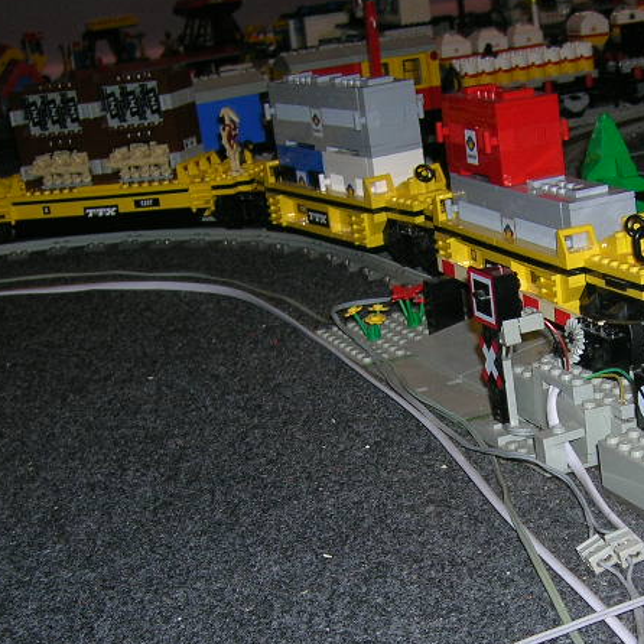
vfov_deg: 24.9
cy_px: 429
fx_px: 1452
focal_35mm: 69
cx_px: 511
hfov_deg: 24.6
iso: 50
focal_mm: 5.7
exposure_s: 1/60.1
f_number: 2.9
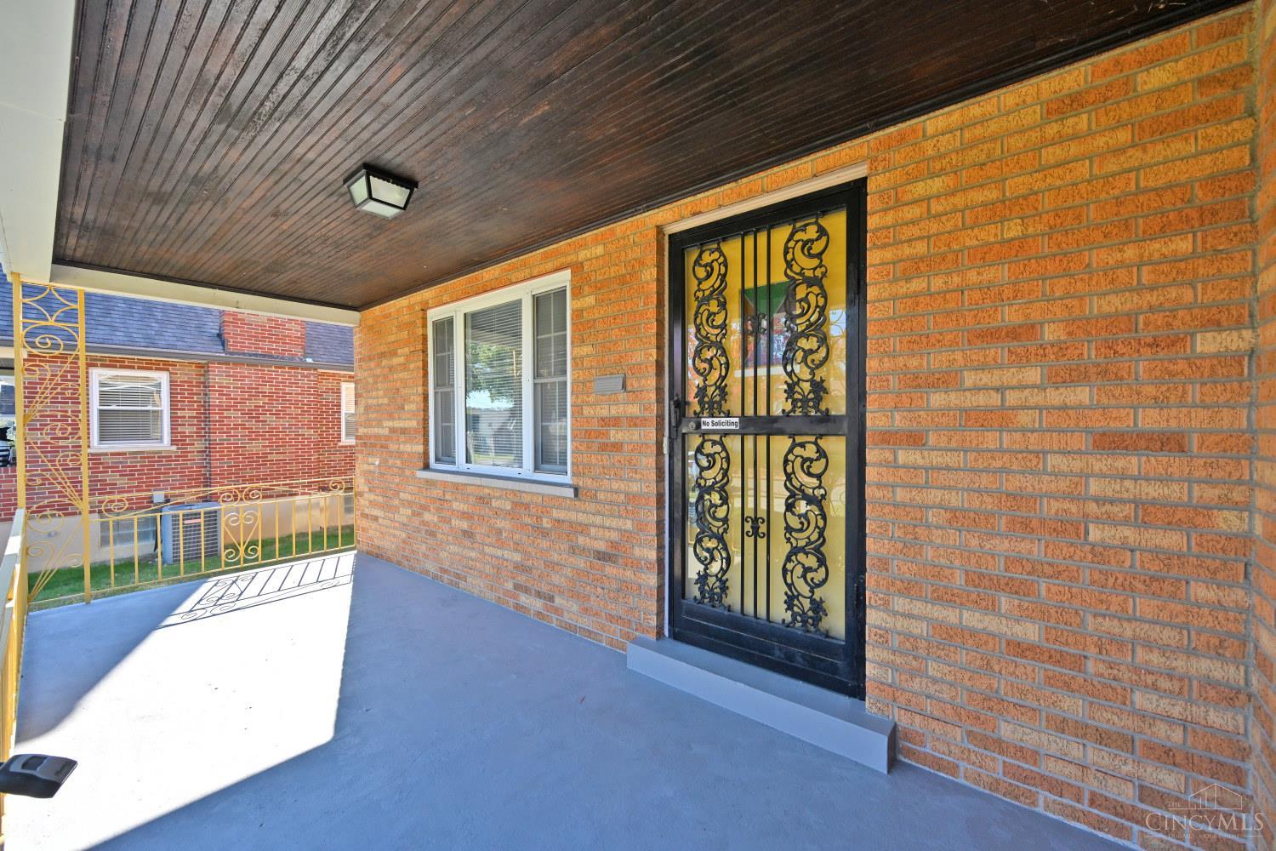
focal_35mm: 14
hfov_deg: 104.3
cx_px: 638
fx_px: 496
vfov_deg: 81.2
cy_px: 426
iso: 200
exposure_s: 1/250
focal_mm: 14
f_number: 5.6
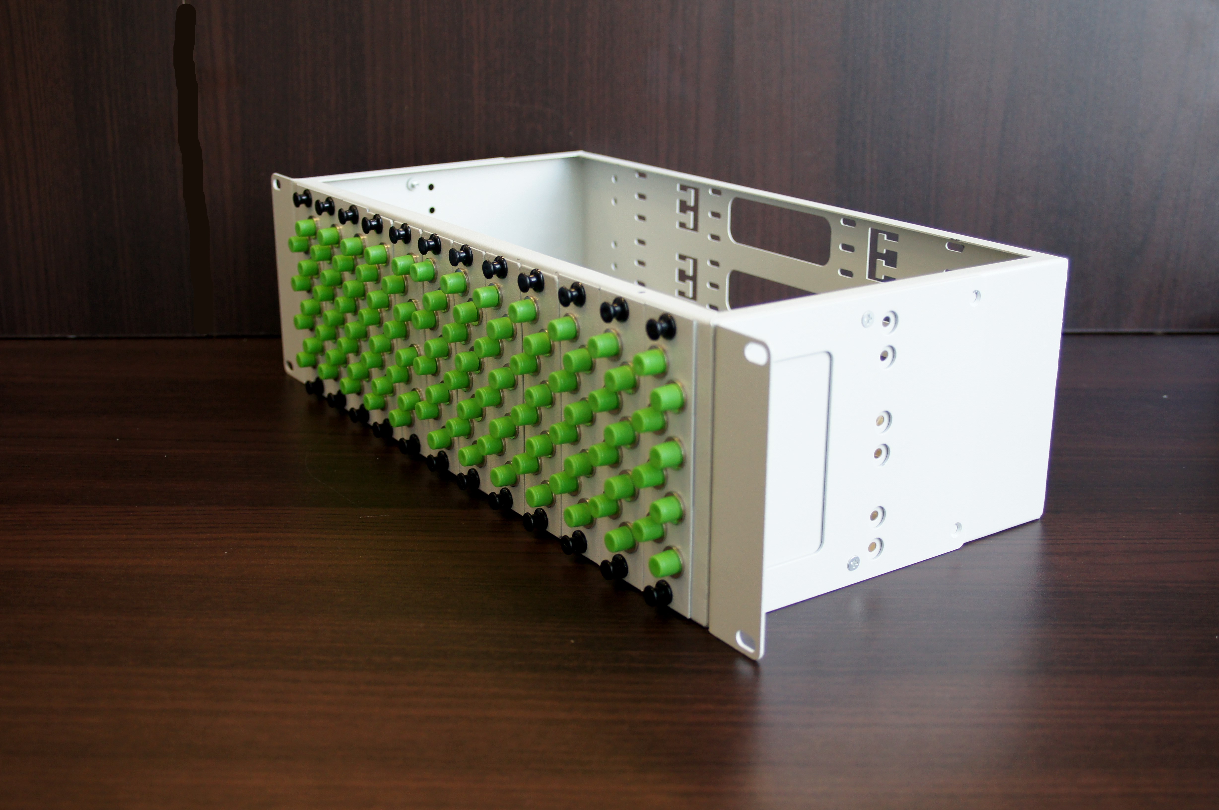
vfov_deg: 31.8
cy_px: 405
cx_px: 610
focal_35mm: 42
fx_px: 1421
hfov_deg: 46.4
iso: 500
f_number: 4
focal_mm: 28
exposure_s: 1/50
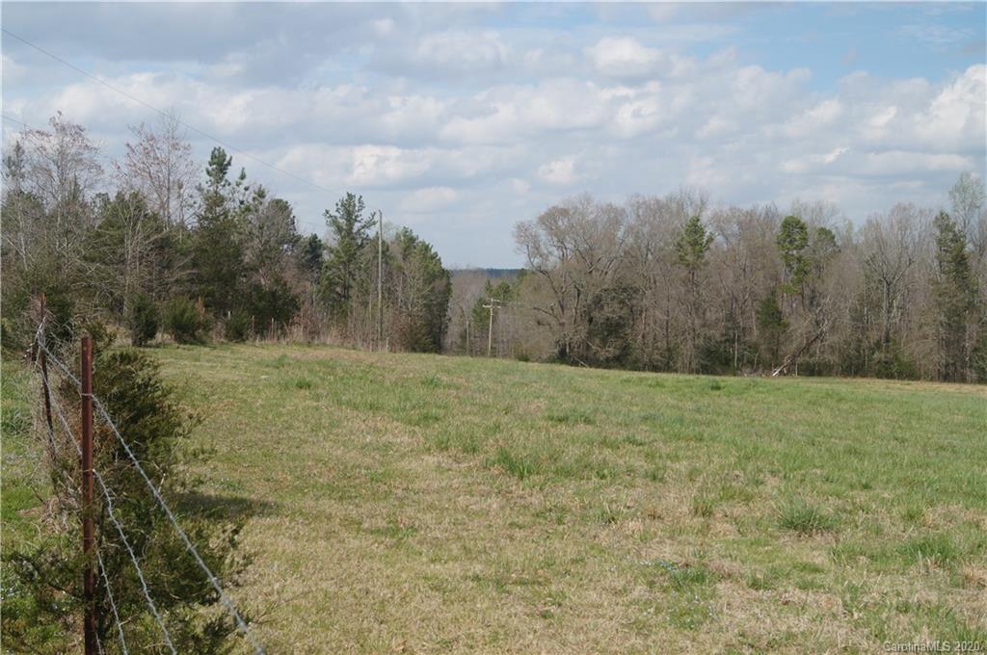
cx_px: 494
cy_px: 328
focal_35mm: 45
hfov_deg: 43.7
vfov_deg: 29.8
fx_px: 1232
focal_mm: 30
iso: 100
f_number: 8
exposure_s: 1/100
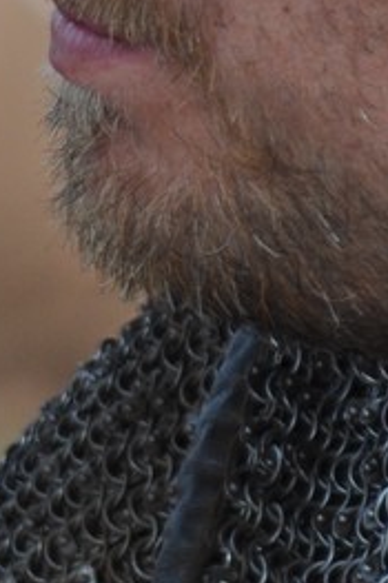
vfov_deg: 1.2
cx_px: 187
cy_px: -396
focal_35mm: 1709
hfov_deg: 0.8
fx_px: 27663
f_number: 5.6
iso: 220
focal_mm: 200
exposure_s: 1/500
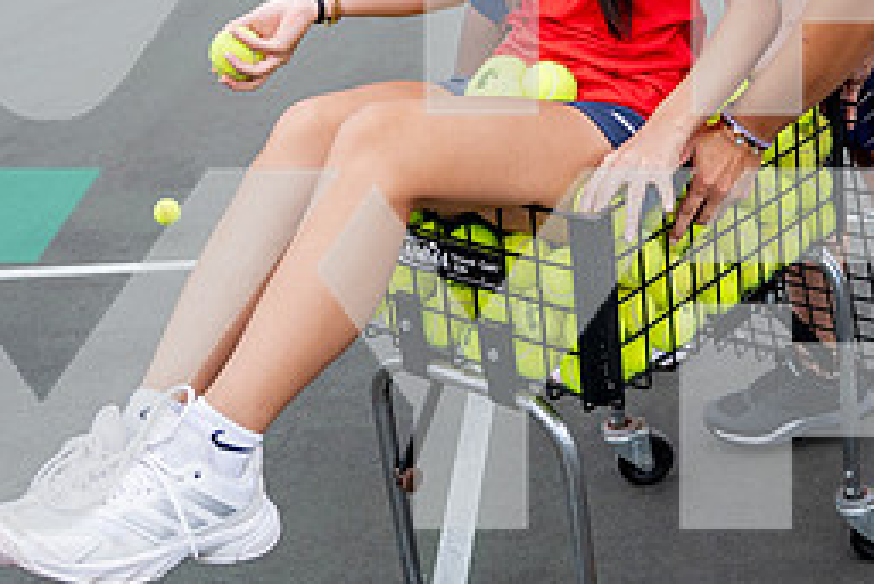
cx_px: 625
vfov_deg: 21.8
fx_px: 1433
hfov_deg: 33.4
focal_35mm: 59
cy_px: -63
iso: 400
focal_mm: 23
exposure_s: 1/1000
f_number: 4
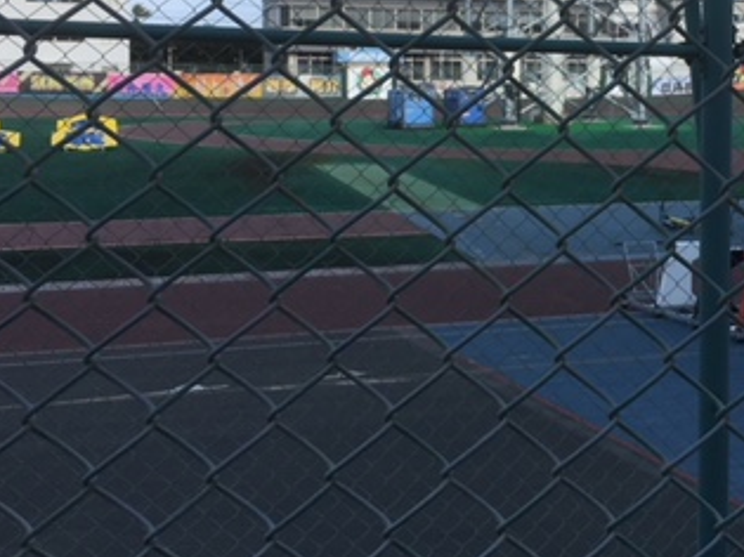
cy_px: 101
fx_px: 1268
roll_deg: -0.7
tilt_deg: +2.1
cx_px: 616
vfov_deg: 24.4
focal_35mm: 59
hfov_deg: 31.7
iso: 25
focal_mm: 4.15
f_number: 2.2
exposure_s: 1/1148
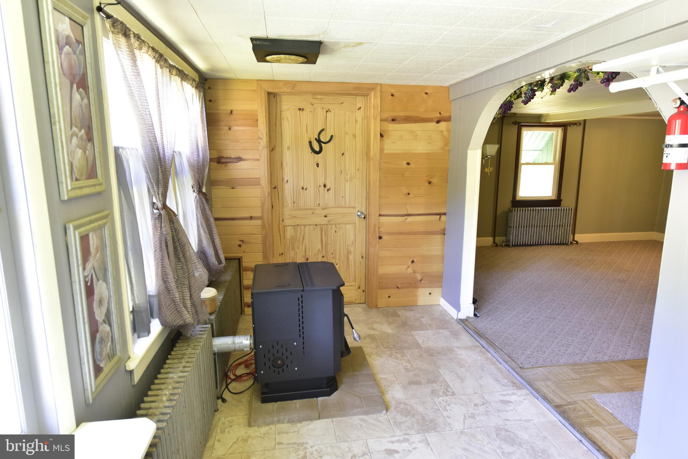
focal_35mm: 22
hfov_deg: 78.6
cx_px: 344
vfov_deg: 57.2
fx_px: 420
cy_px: 230
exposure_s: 1/20
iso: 1600
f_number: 6.3
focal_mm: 22
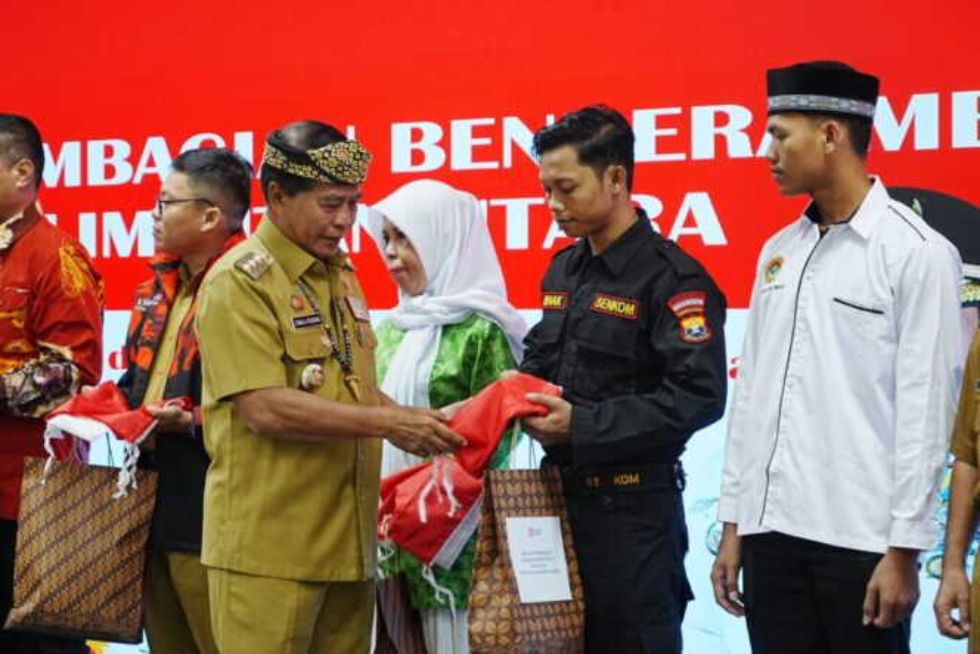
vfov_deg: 12.5
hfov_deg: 18.6
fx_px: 2995
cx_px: 490
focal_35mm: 110
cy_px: 327
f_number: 6.3
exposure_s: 1/125
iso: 2500
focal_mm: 110
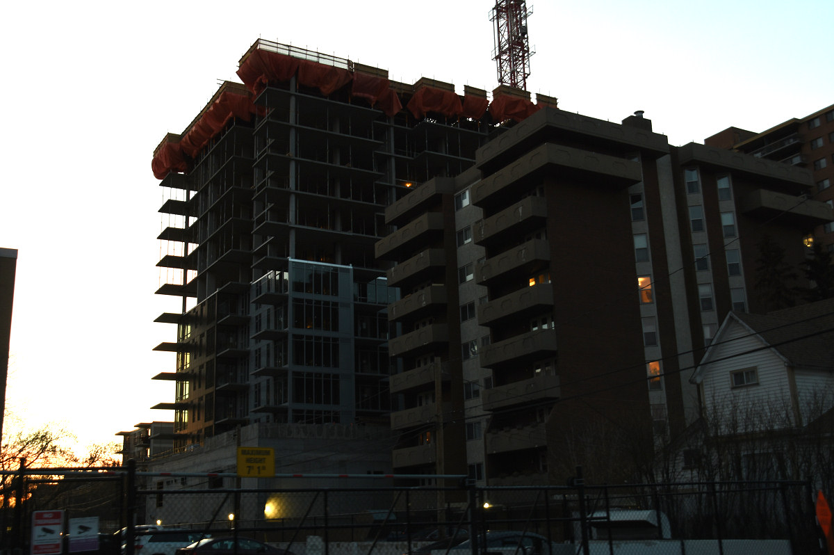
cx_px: 417
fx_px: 868
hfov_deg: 51.3
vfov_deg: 35.4
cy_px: 278
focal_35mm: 38
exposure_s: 1/30
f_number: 6.3
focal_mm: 25
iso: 200
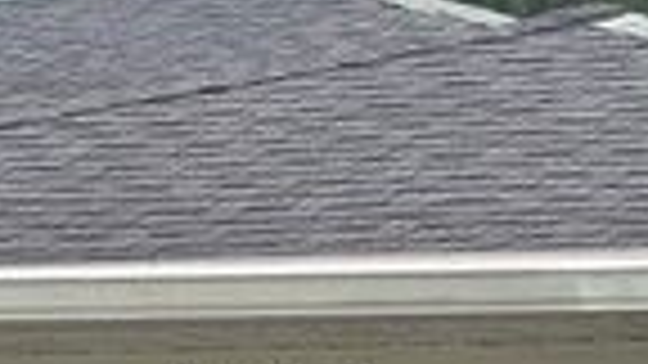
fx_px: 6907
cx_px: 1350
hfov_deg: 5.3
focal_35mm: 402
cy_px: 1114
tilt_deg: -0.5
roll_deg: +1.0
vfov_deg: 3.0
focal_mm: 5.96
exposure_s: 1/2994
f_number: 1.6
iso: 32
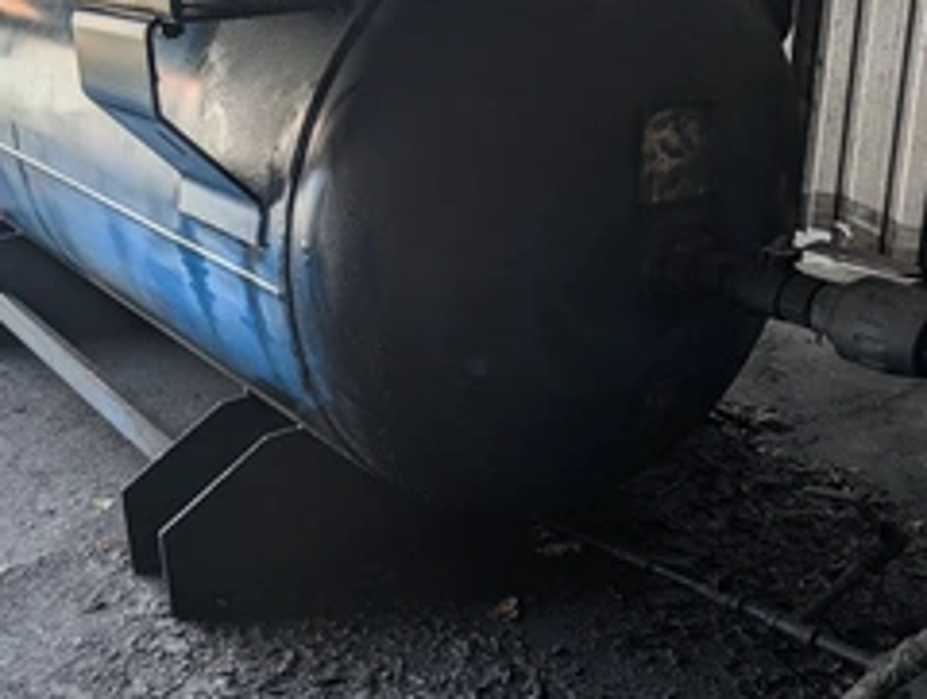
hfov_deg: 46.6
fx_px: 1073
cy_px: 338
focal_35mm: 40
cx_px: 394
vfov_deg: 36.1
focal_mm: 6.9
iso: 37
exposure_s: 1/258
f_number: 1.68
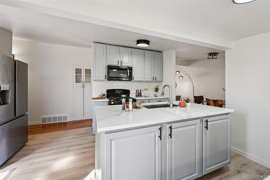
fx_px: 105
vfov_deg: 81.2
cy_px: 90
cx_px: 135
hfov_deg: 104.3
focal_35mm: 14
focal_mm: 14
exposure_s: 1/15
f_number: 10
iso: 400
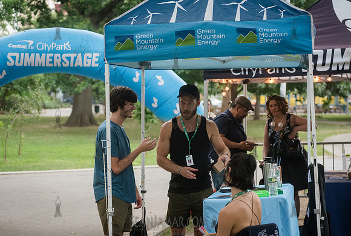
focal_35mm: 85
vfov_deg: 16.2
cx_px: 186
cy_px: 124
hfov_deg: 23.9
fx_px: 831
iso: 4000
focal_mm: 80
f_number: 4
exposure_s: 1/800
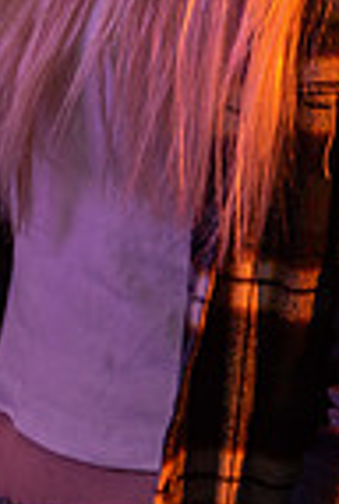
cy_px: -204
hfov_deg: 5.0
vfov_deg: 7.4
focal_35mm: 273
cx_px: 353
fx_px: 3837
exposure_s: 1/250
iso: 500
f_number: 2.8
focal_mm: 58
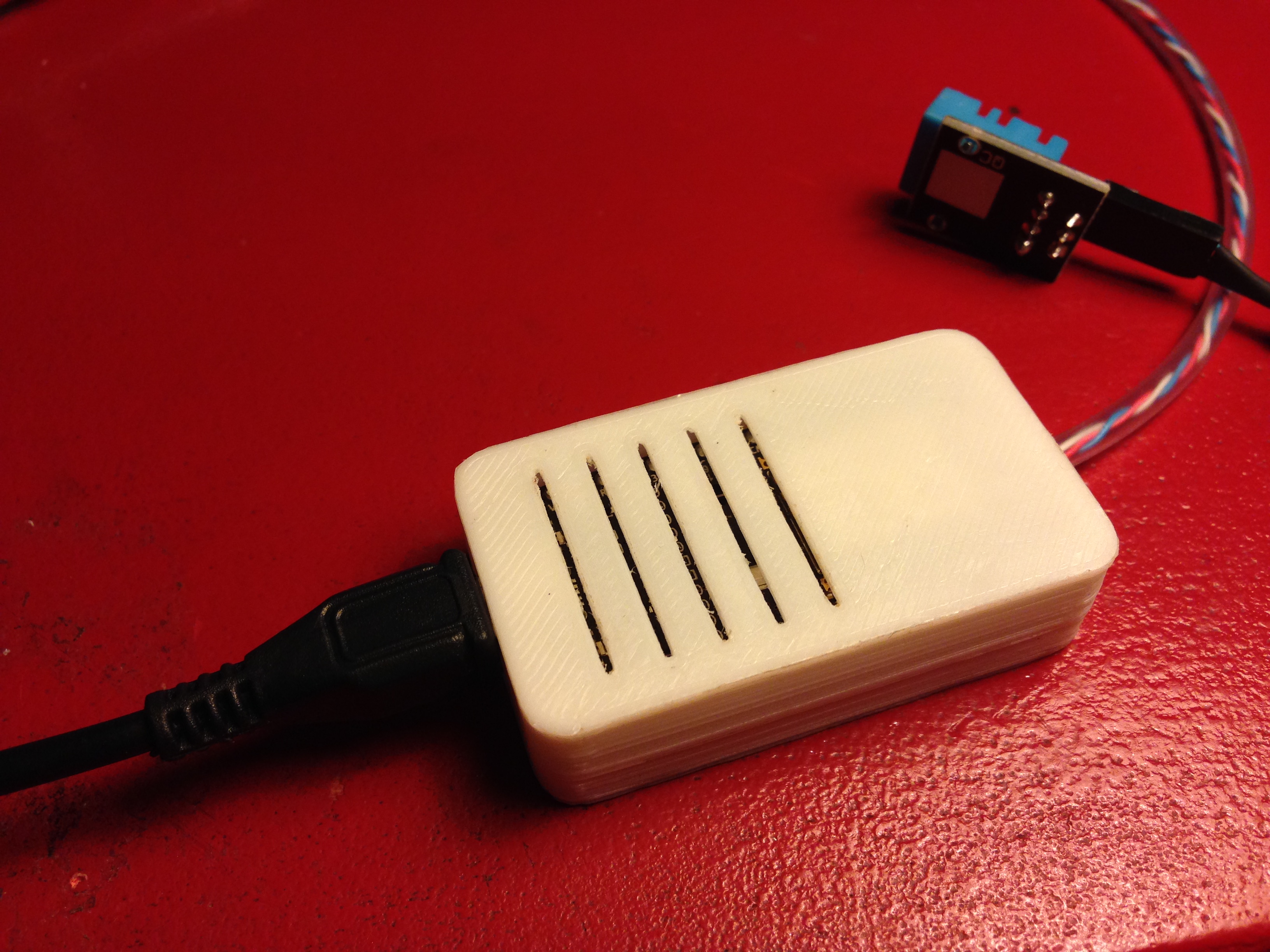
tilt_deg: -52.2
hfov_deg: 55.4
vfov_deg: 42.9
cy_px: 476
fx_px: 1211
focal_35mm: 33
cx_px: 635
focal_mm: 4.12
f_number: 2.4
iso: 80
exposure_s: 1/120
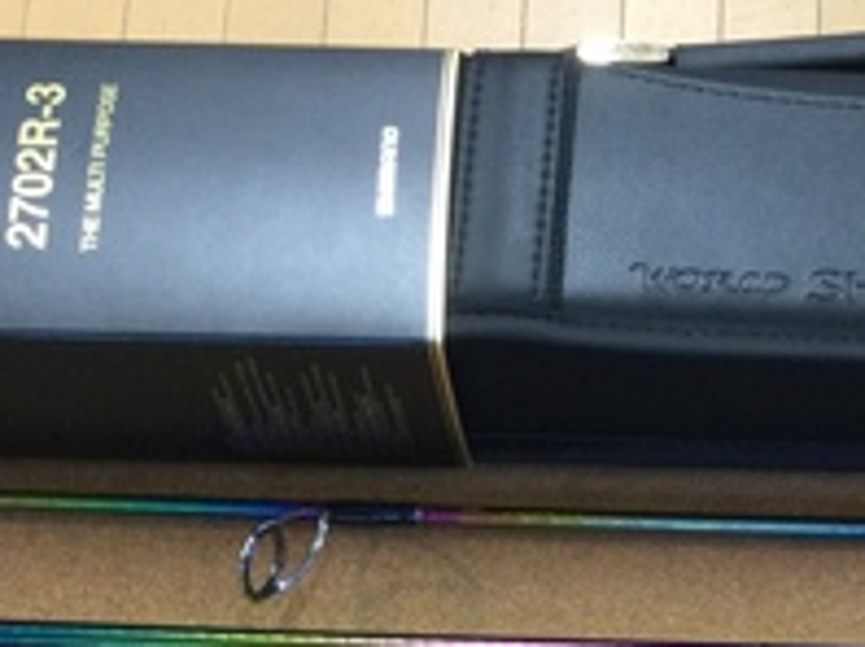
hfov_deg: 20.3
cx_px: 839
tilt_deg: -72.6
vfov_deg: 14.9
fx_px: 2346
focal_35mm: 94
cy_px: 866
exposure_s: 1/30
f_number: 2.4
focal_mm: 3.3
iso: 80
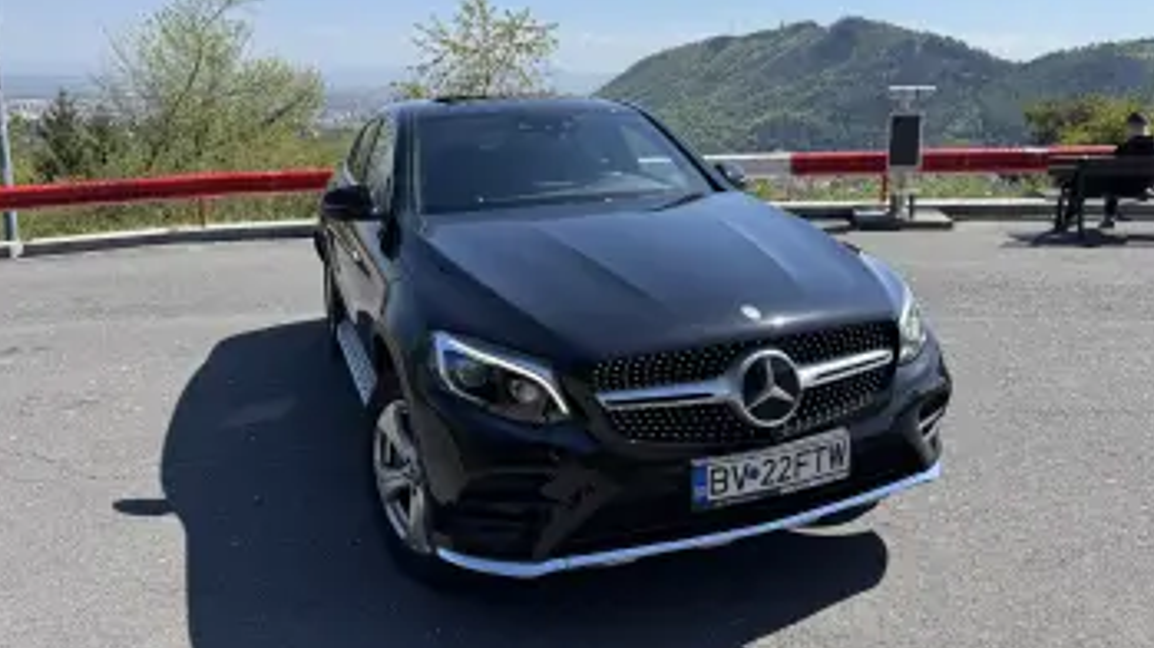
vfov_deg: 42.5
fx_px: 826
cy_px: 241
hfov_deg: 69.9
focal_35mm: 27
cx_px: 585
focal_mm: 6.76
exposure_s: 1/4049
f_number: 1.78
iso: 80
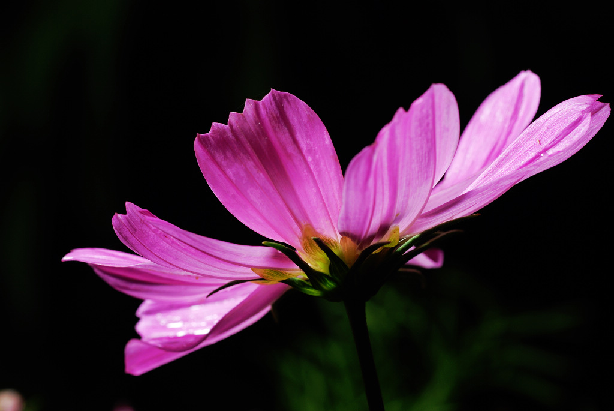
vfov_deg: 10.2
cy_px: 206
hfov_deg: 15.2
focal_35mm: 135
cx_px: 307
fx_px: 2305
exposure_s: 1/125
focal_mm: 90
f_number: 16
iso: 125
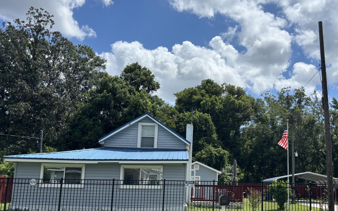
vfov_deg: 32.7
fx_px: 359
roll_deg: -1.3
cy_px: 125
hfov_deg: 49.8
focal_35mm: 39
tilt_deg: +9.9
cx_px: 214
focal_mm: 5.96
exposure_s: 1/5618
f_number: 1.6
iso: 50
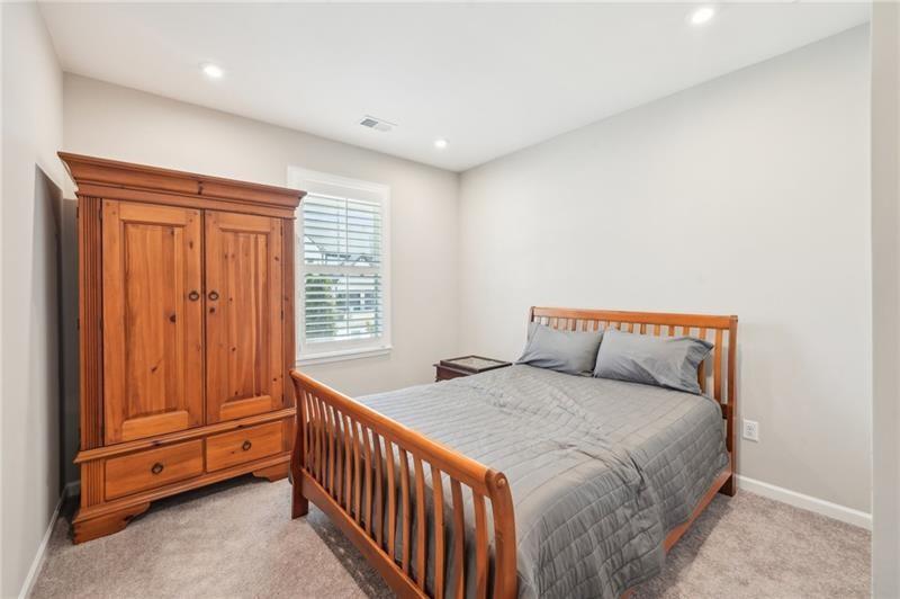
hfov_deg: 104.3
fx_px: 350
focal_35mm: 14
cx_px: 450
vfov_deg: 81.1
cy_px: 300
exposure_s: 1/10
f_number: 8
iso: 320
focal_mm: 14
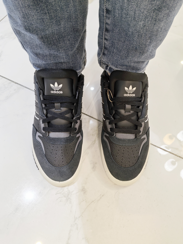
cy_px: 122
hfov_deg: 51.4
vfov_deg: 65.3
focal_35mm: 27
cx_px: 92
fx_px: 190
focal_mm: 5.52
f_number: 1.9
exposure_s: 1/50
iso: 160
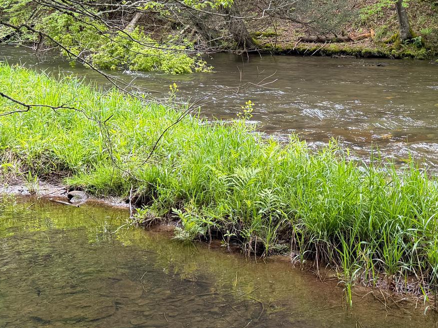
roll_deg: -0.3
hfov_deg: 32.0
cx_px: 424
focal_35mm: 56
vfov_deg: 26.1
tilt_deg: -7.6
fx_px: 708
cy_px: 136
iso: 64
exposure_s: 1/196
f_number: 1.78
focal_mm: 6.76
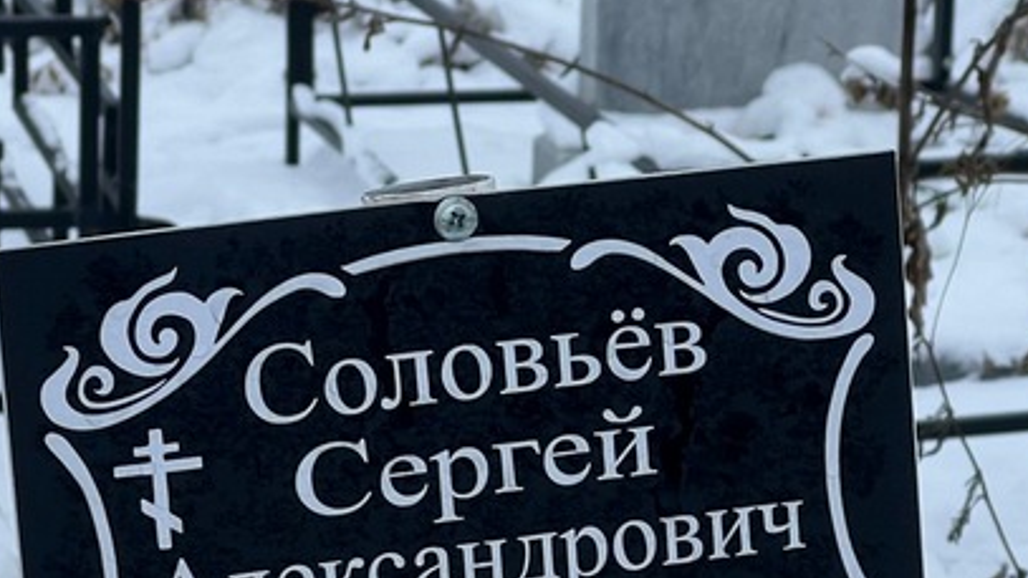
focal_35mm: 165
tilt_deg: -19.1
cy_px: 578
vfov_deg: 7.3
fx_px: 4498
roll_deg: -1.3
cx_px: 419
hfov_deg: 13.0
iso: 32
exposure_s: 1/105
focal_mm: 9
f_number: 2.8
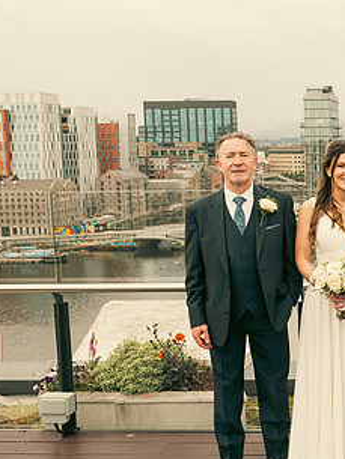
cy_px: 228
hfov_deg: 24.6
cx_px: 428
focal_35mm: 53
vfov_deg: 36.2
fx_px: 704
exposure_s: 1/250
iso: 320
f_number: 6.3
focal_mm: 29
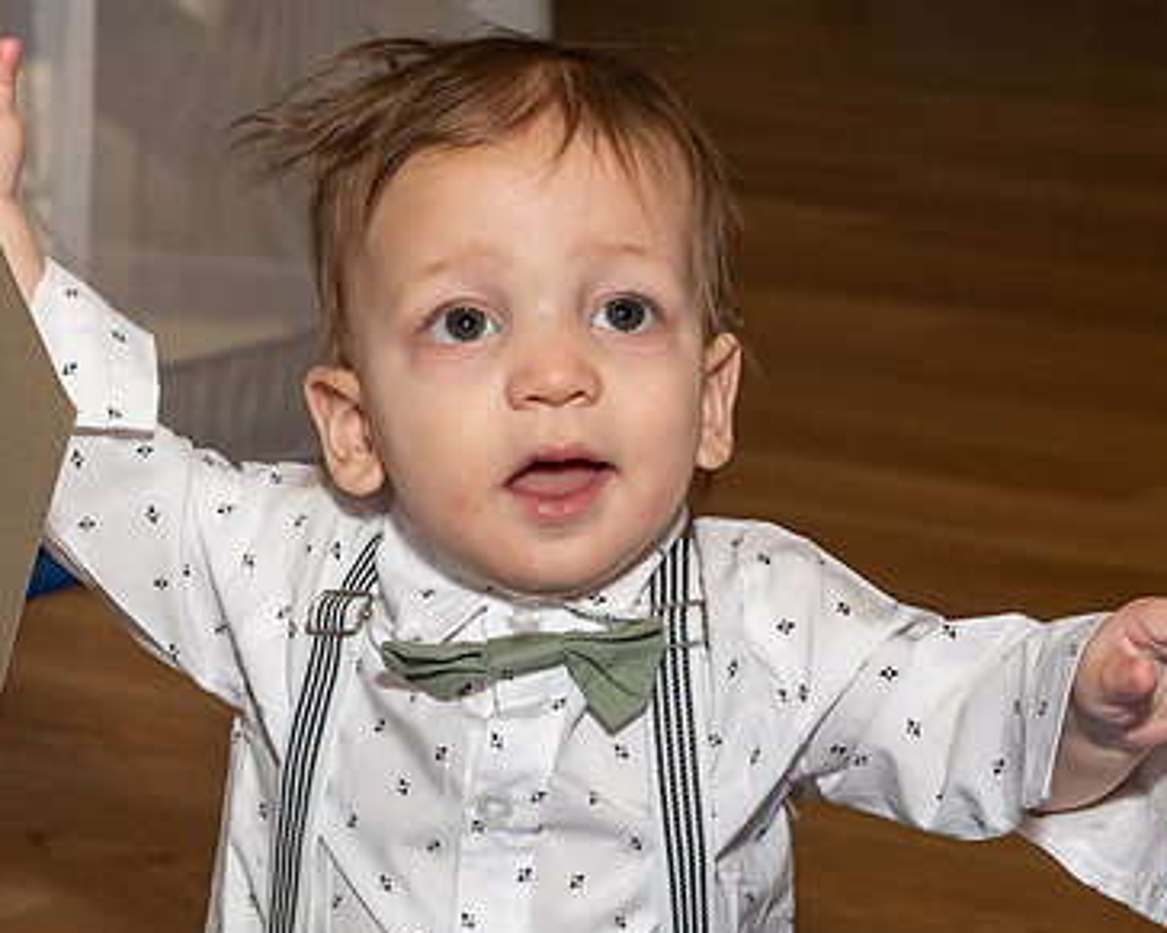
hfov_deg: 14.9
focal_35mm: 129
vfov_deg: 12.0
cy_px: 417
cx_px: 379
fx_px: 4454
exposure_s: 1/250
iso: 640
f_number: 8
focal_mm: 55
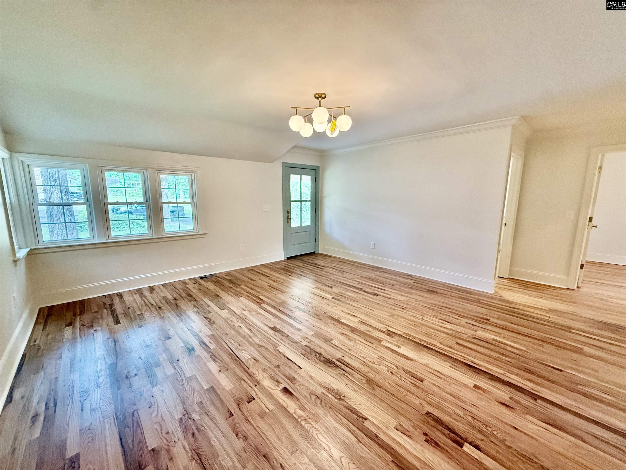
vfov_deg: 85.7
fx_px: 253
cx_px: 313
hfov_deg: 102.1
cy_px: 235
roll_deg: -0.5
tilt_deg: -9.6
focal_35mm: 14
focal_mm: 2.22
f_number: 2.2
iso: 500
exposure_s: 1/120
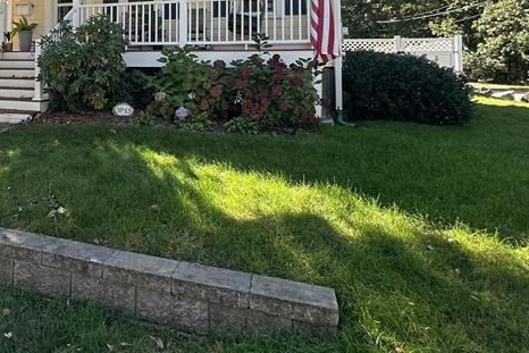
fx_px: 470
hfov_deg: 53.6
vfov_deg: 38.7
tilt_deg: +3.6
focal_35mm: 32
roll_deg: -1.0
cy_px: 44
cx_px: 85
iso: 50
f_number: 2.2
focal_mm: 2.22
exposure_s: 1/270
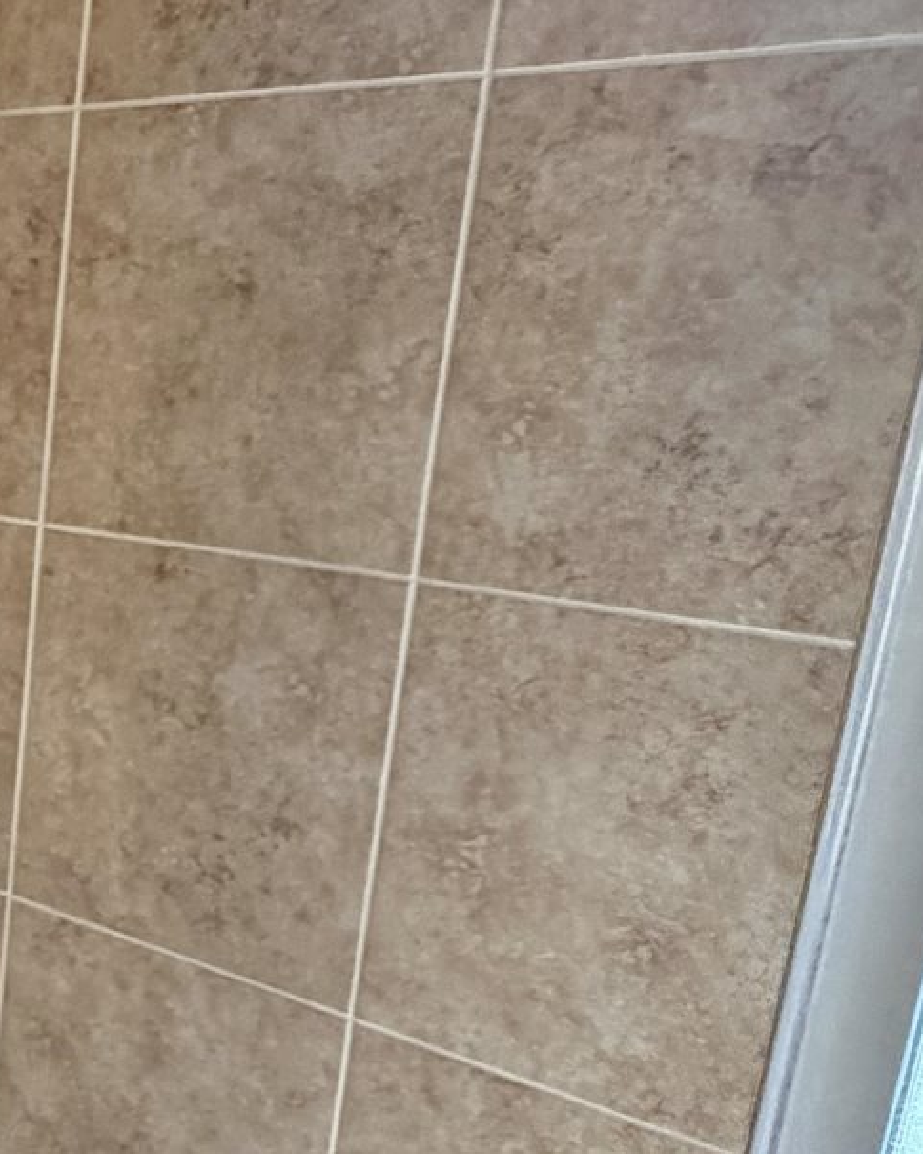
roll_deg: -1.5
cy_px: 790
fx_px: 1776
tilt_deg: -14.4
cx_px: -379
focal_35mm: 52
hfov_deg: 24.2
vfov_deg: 35.6
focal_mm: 2.22
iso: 320
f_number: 2.2
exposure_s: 1/87
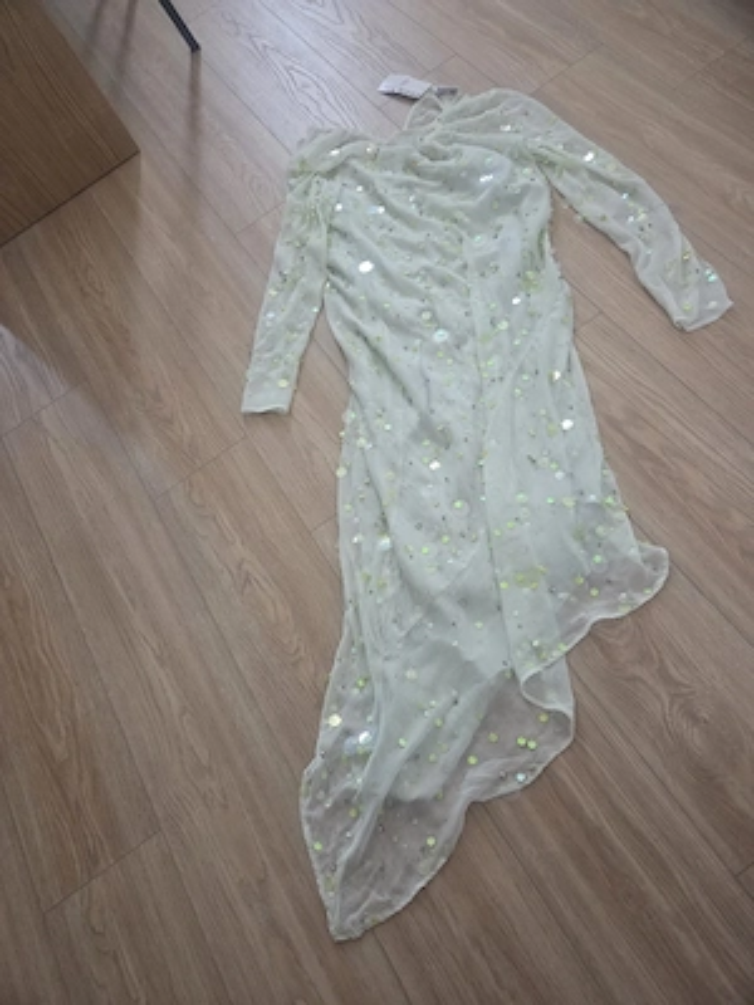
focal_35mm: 23
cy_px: 502
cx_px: 377
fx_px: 668
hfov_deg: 58.9
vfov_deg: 73.9
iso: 1000
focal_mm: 5.4
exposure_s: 1/101
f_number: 1.8
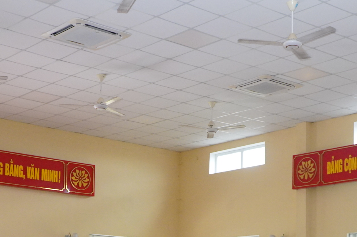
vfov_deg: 18.2
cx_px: 194
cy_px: 260
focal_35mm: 72
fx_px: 713
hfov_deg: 28.1
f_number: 4
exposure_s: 1/160
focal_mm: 20
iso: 2000
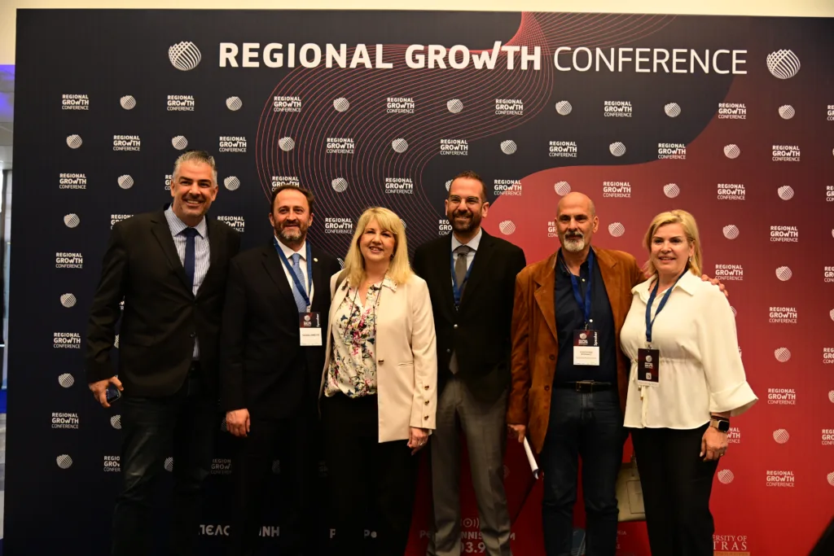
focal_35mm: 32
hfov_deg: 58.7
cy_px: 278
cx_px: 417
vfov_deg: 41.1
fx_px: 741
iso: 3200
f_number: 4
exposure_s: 1/250
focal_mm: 32
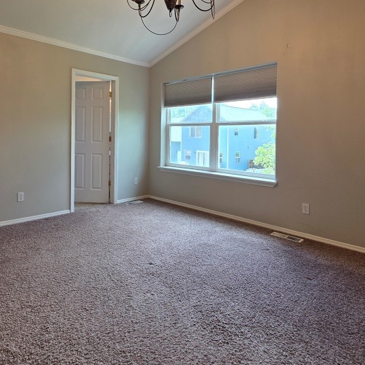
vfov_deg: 68.7
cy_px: 140
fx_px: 262
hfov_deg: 69.1
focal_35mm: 22
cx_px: 152
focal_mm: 2.2
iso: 64
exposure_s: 1/120
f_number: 1.9
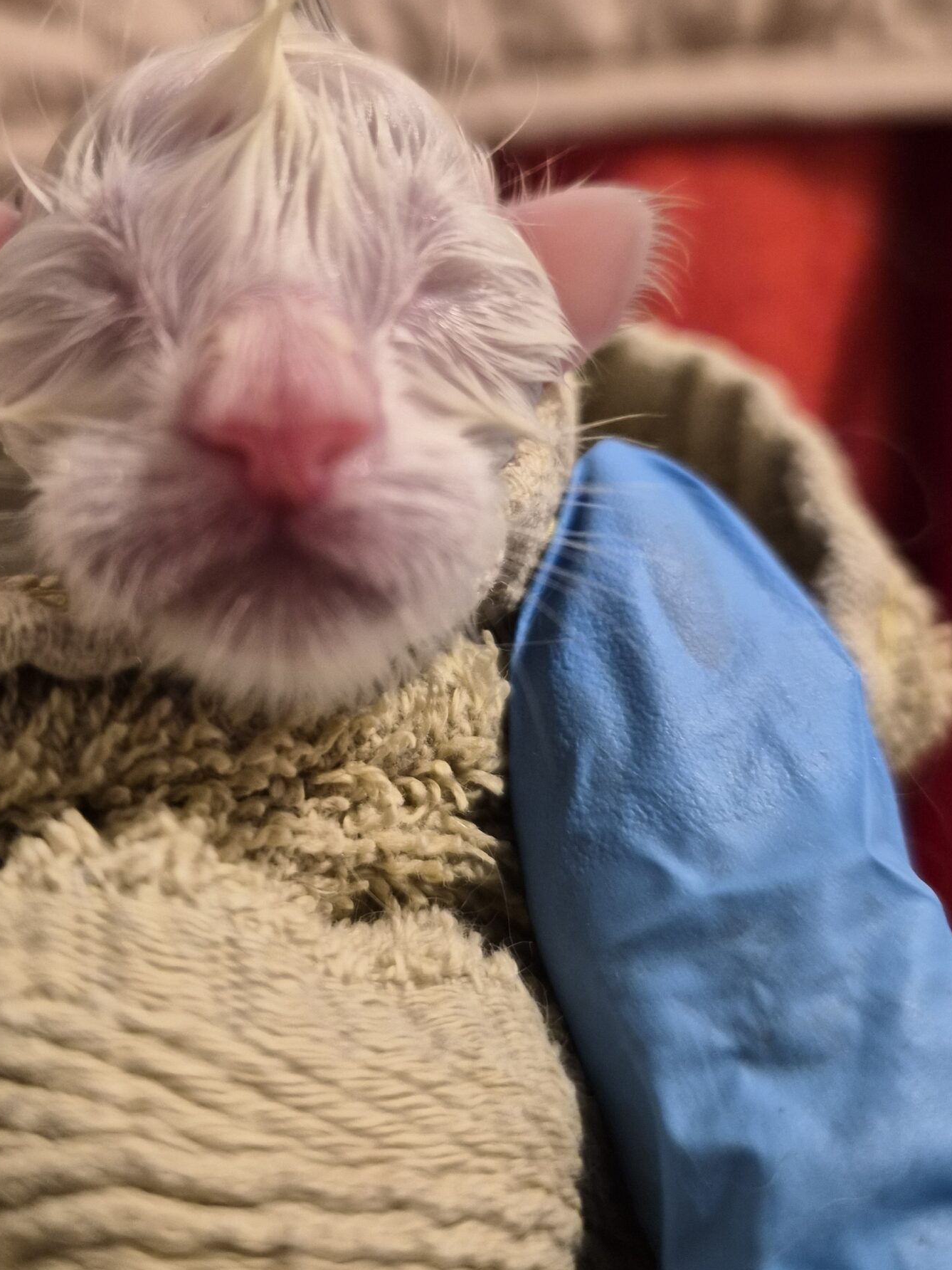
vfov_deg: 55.0
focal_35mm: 33
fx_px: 1210
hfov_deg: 42.5
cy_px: 520
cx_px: 335
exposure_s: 1/52
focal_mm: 5.4
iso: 800
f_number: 1.8
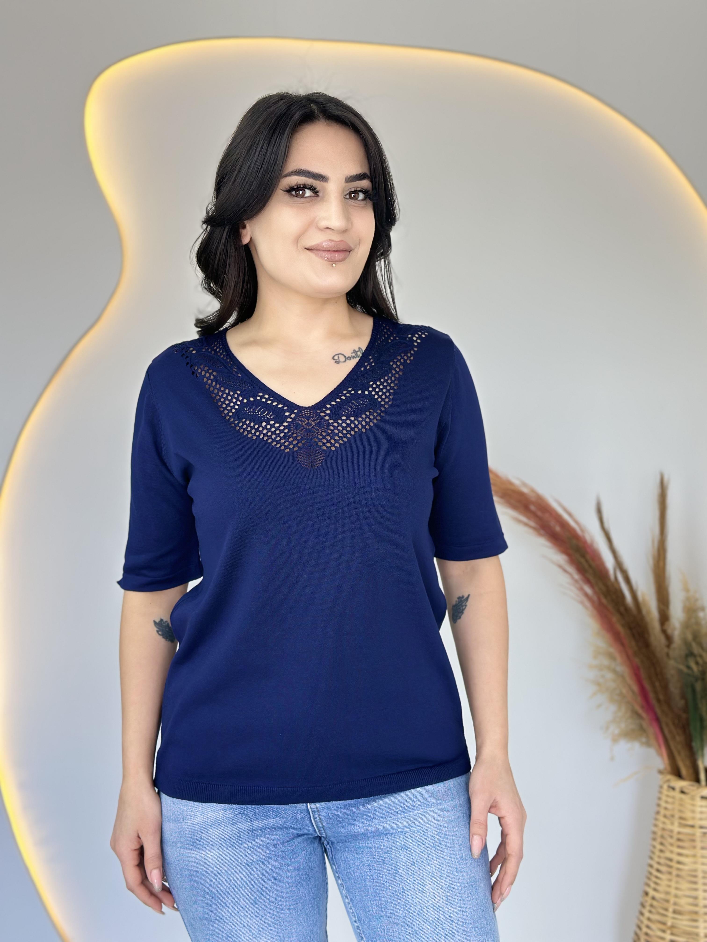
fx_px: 1307
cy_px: 471
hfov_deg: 30.3
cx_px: 354
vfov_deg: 39.7
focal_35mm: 48
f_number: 1.78
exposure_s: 1/158
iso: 64
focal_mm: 6.86
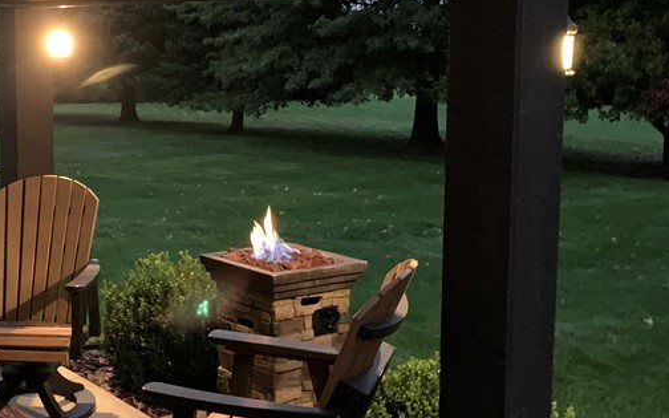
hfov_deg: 35.0
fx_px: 1021
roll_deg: +0.6
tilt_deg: -6.0
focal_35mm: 56
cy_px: 163
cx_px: 121
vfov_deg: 23.1
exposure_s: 1/4
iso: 640
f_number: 1.8
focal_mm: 4.25
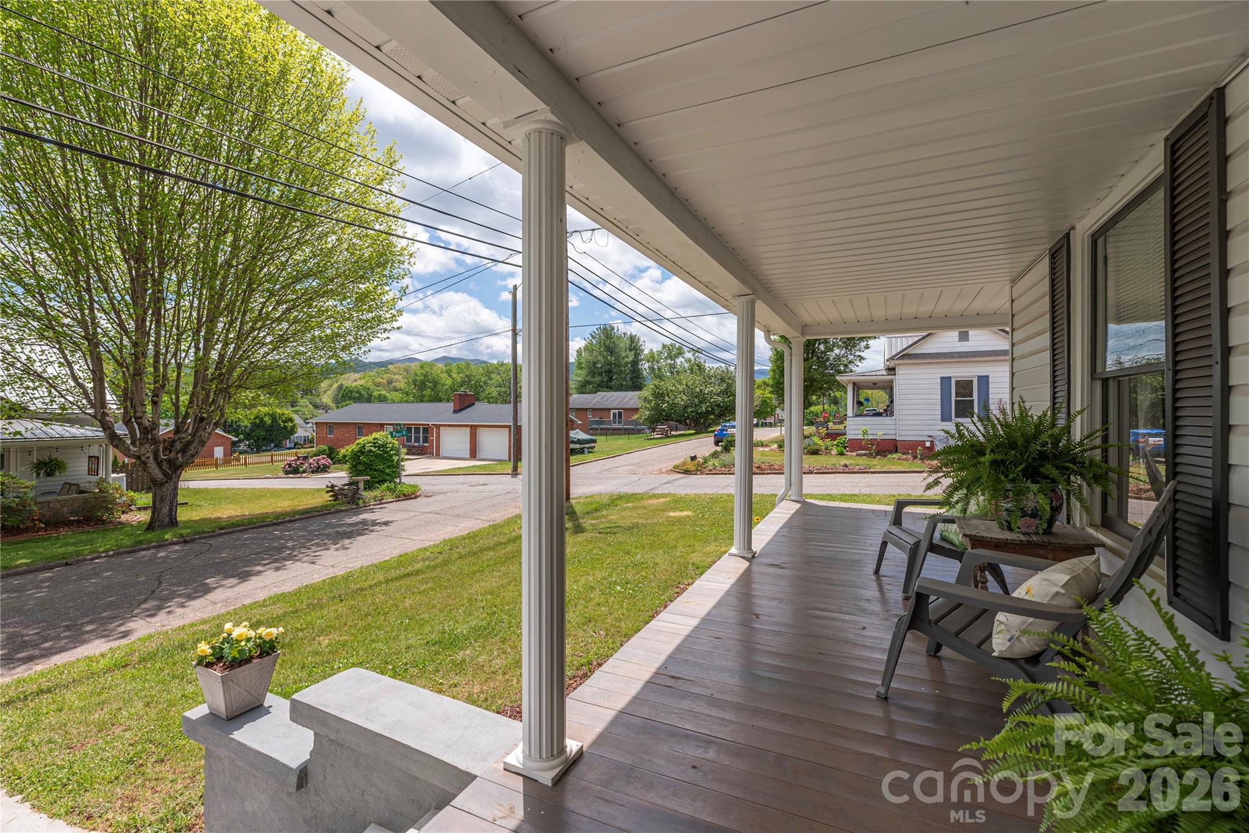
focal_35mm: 14
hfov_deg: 104.2
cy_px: 416
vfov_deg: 81.2
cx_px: 624
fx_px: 486
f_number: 7.1
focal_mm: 14
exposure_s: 1/3200
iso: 320
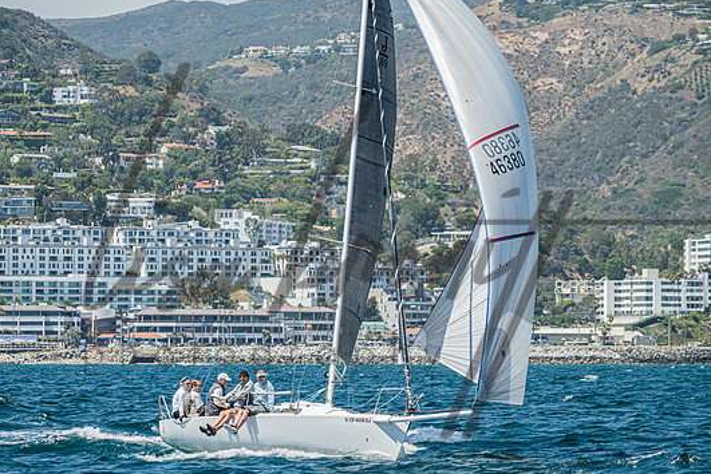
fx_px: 4977
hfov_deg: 8.2
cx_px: 373
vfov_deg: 5.5
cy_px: 289
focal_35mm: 252
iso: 320
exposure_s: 1/640
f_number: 5.6
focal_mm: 190
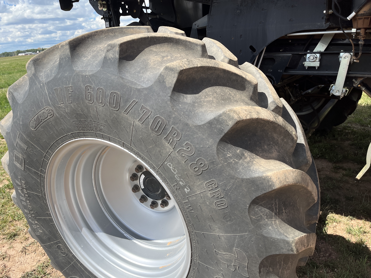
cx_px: 186
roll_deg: +3.3
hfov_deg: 67.3
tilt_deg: -16.8
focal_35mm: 26
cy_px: 139
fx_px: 279
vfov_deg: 53.1
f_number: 1.6
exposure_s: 1/1647
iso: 50
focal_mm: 5.1
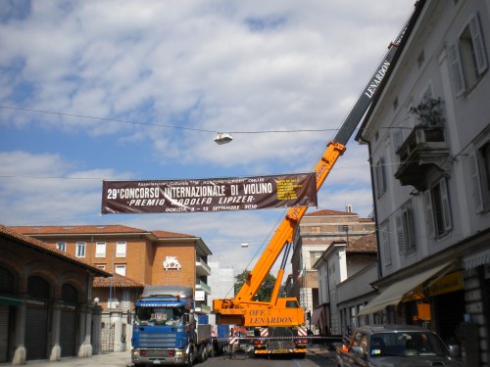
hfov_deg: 52.6
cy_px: 184
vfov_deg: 40.7
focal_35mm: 35
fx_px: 495
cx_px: 245
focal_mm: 6.3
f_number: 4.6
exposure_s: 1/1000
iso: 80
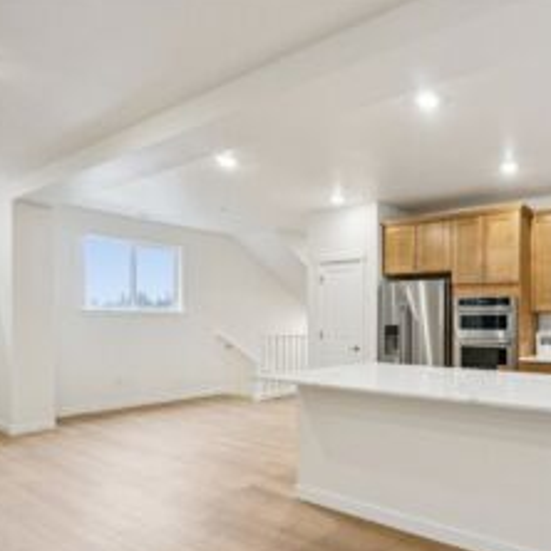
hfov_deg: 59.0
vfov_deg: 66.9
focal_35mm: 23
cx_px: 479
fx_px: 414
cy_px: 319
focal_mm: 10
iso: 2000
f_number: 9
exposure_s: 1/30
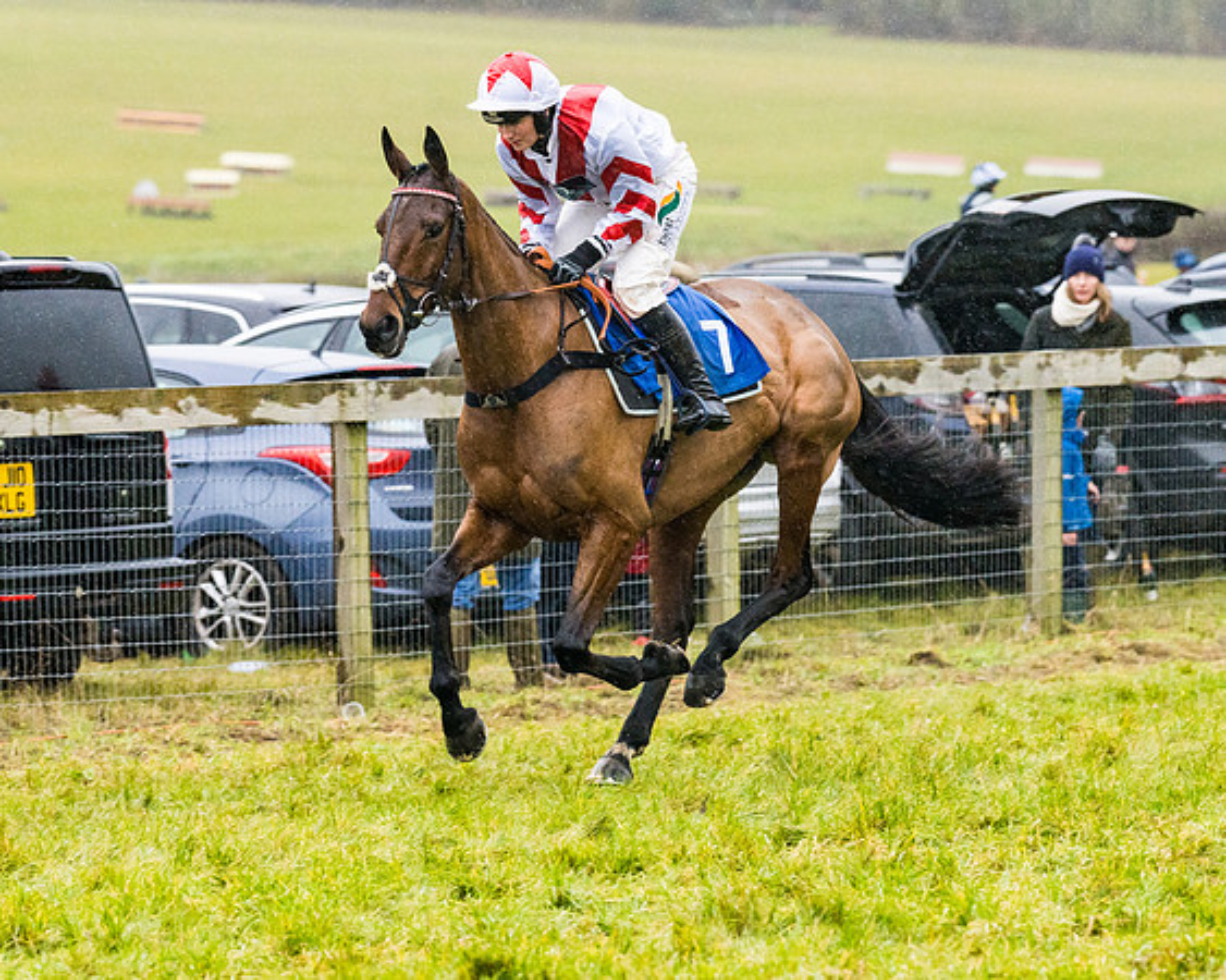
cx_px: 572
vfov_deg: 6.1
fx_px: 9214
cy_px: 446
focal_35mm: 254
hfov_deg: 7.6
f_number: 4
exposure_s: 1/1000
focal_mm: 135
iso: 1600
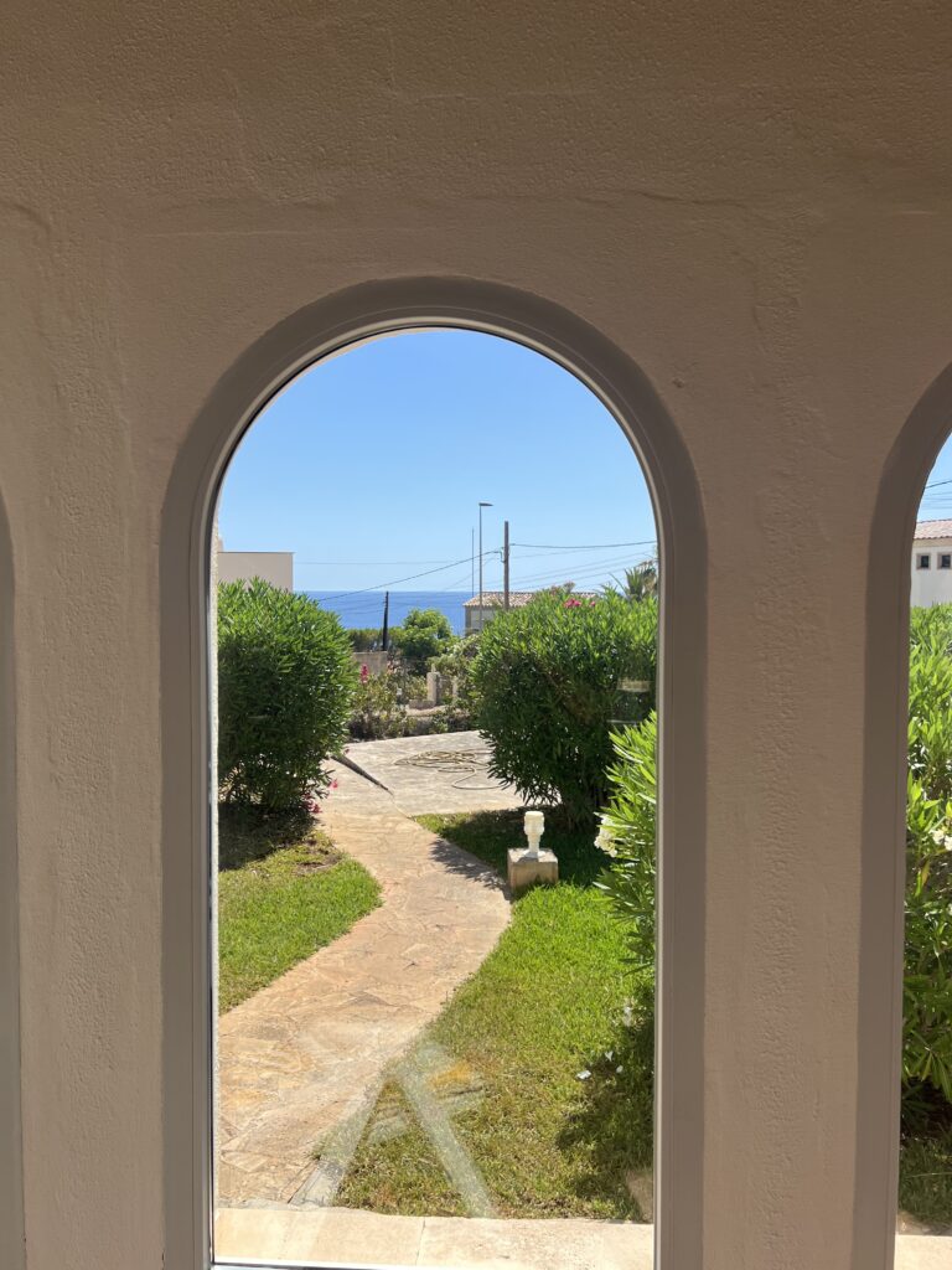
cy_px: 635
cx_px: 476
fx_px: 953
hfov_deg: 53.1
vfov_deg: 67.3
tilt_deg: -1.6
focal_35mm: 26
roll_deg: -0.3
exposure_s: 1/3460
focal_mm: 5.7
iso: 50
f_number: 1.5
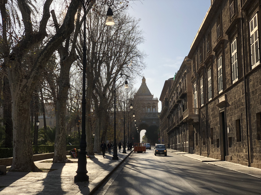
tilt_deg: +7.5
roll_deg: +1.1
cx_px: 130
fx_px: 392
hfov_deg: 36.8
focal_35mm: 52
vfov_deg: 28.0
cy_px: 98
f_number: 2.4
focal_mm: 6
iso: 16
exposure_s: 1/1297
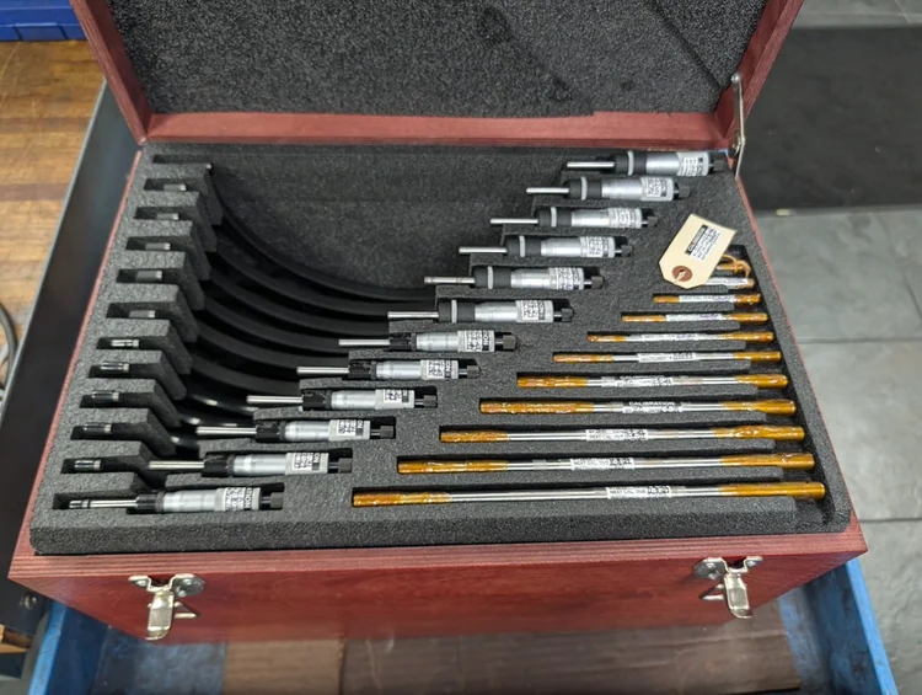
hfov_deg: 71.5
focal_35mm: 24
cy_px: 348
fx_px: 640
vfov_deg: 57.0
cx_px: 461
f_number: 1.68
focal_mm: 6.9
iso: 344
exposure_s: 1/120
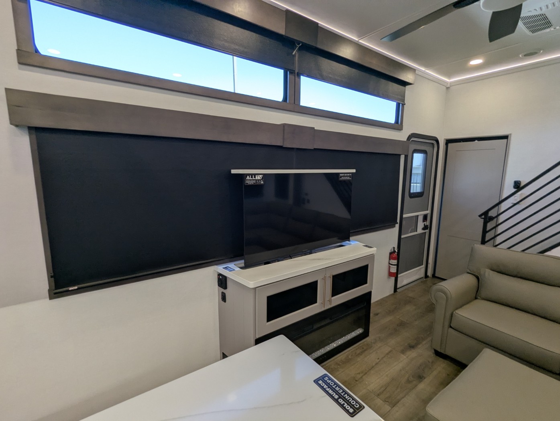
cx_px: 280
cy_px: 210
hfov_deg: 94.4
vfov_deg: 78.2
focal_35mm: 16
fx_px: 259
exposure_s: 1/90.1
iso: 75
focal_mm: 2.35
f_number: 2.2
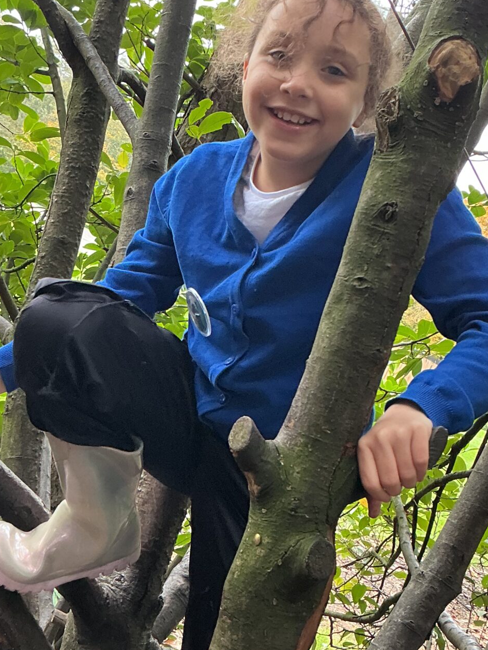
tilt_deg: -3.4
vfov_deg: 32.7
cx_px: 250
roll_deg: -25.6
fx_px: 1109
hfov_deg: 24.8
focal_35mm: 59
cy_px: 326
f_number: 1.8
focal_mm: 3
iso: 80
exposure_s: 1/50
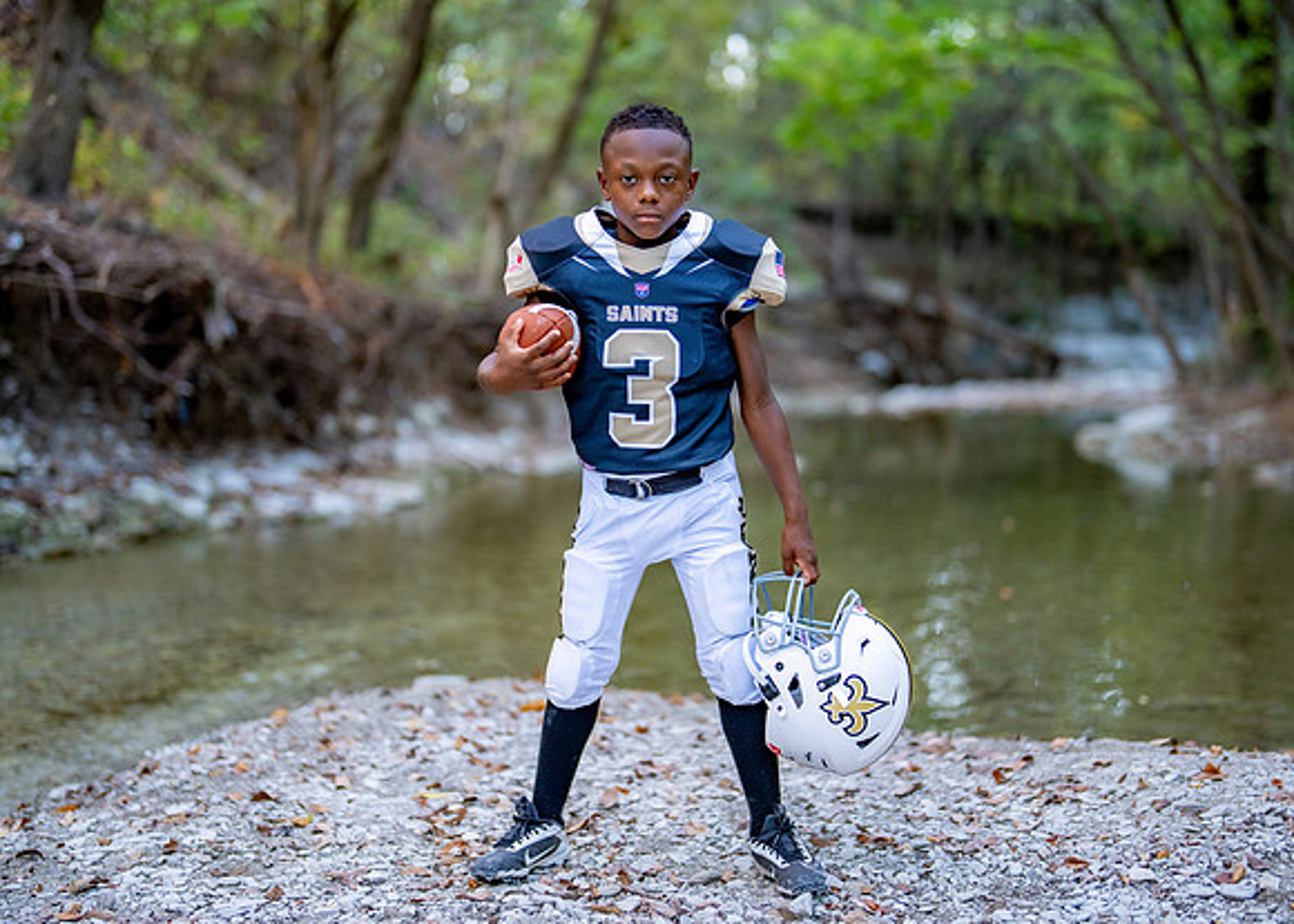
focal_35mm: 61
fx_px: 2231
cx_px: 657
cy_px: 438
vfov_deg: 23.4
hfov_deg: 32.3
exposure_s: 1/500
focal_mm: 50
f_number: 1.2
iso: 500
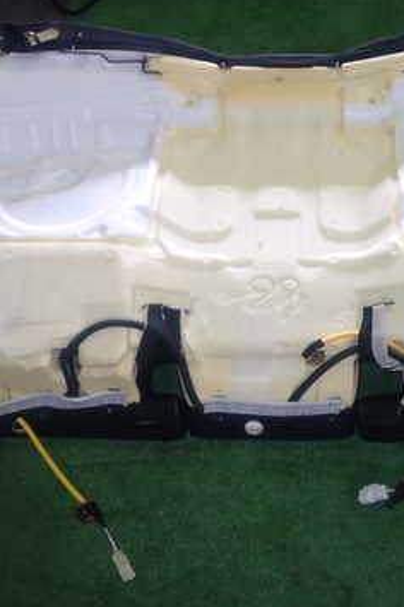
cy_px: 267
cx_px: 293
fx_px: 742
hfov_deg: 30.1
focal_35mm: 44
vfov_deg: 44.5
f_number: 2
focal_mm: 4.5
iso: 125
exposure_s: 1/60
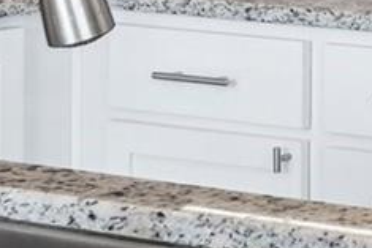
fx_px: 2109
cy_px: -318
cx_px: 833
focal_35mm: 204
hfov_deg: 9.2
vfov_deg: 6.5
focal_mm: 20
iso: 320
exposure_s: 1/30
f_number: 8
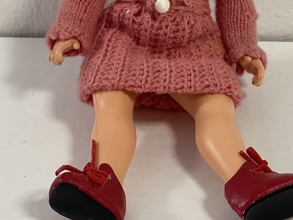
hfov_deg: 13.9
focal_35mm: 142
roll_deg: +0.2
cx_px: 149
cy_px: -3
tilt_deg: -20.5
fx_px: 1202
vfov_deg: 10.4
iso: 160
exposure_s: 1/50
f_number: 2.2
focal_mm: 7.5
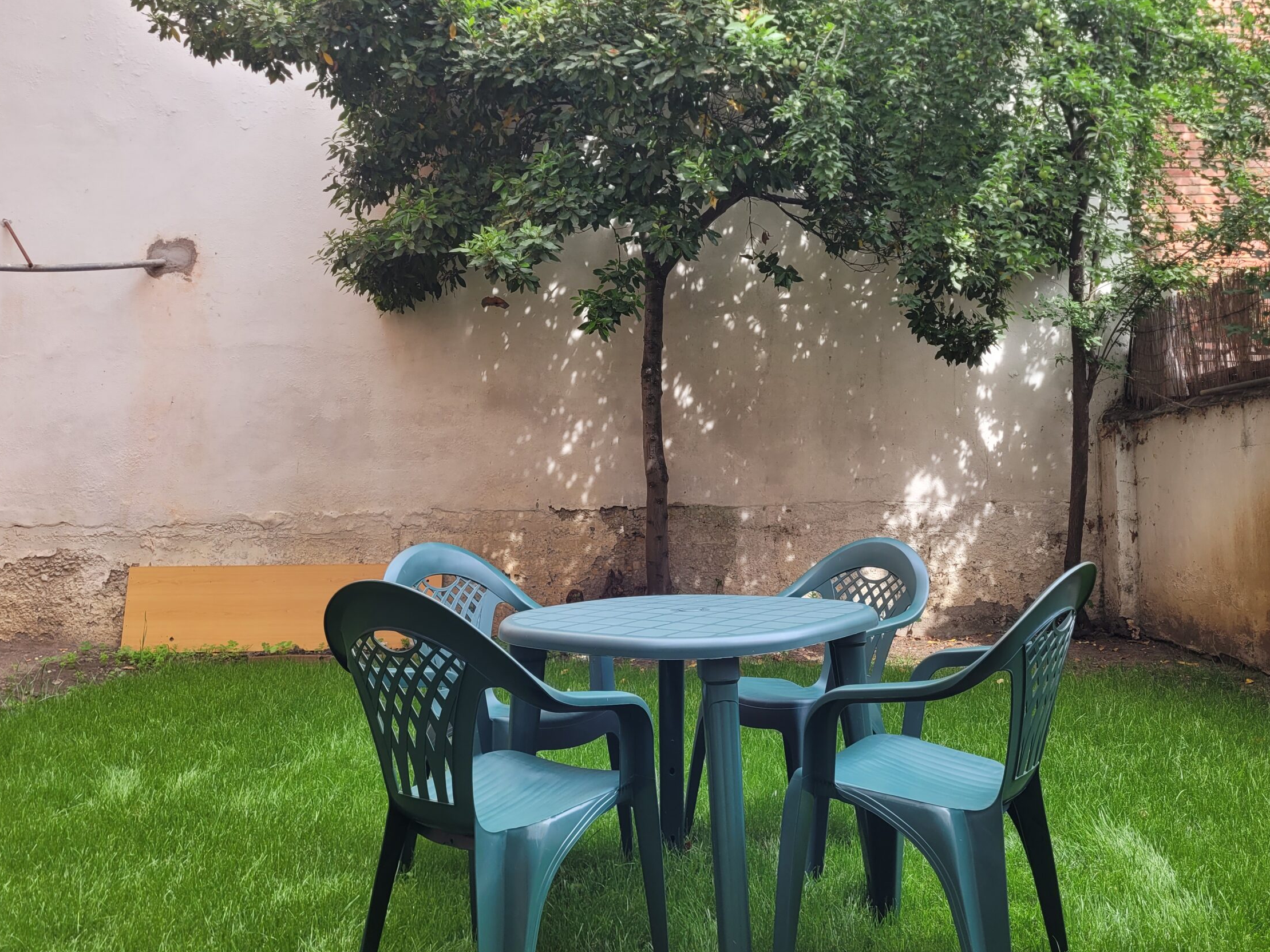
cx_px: 698
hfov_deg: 59.8
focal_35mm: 30
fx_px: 1101
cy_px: 420
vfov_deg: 46.7
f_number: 1.8
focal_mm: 5.4
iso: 40
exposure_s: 1/285
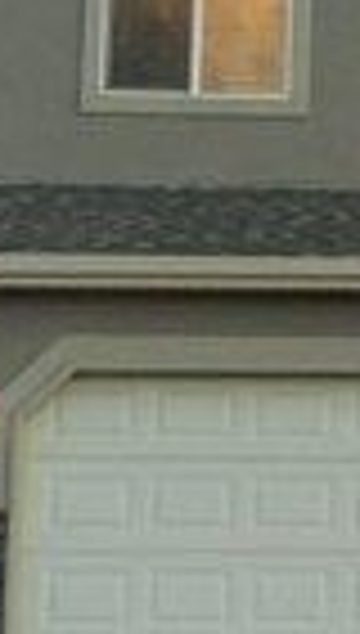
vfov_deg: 15.0
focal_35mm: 143
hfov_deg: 8.2
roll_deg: +0.8
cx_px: 652
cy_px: 211
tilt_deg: +9.3
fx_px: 2411
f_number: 2.2
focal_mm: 4.15
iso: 40
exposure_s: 1/60
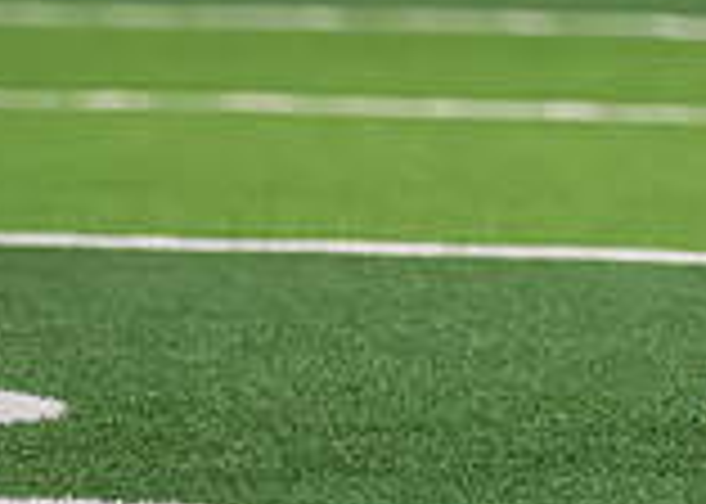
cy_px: -421
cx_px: 965
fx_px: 13048
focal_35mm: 651
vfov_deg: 2.2
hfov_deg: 3.1
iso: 6400
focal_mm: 141
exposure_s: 1/1000
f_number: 2.8
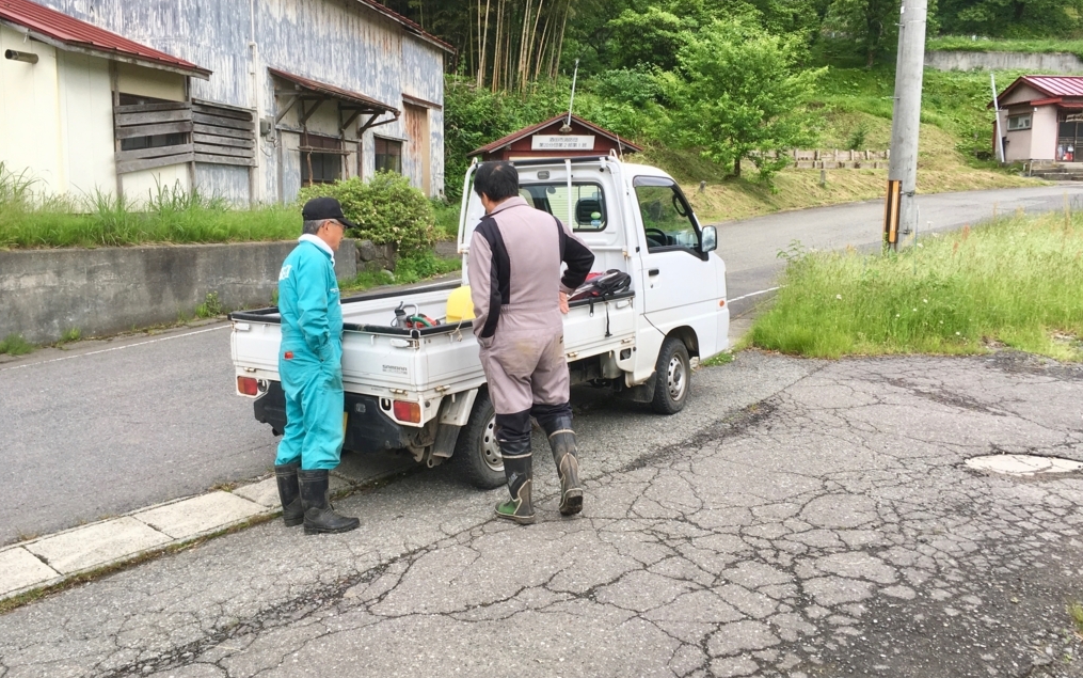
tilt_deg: -6.7
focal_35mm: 31
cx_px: 541
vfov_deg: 40.6
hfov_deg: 61.2
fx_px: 915
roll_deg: +0.2
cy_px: 299
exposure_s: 1/400
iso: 25
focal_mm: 4.15
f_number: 2.2
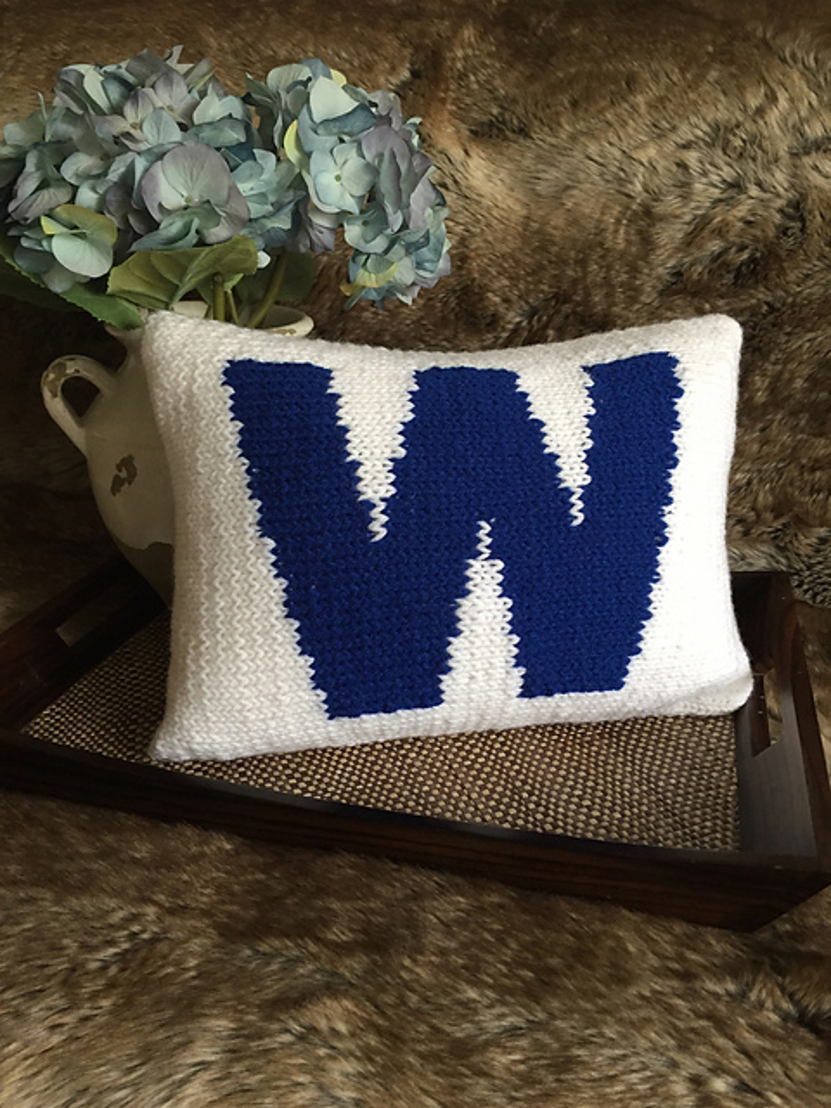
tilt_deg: -24.6
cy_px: 554
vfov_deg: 61.7
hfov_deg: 48.2
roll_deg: -1.9
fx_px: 928
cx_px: 416
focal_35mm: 29
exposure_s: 1/30
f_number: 2.2
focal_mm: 4.15
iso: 125
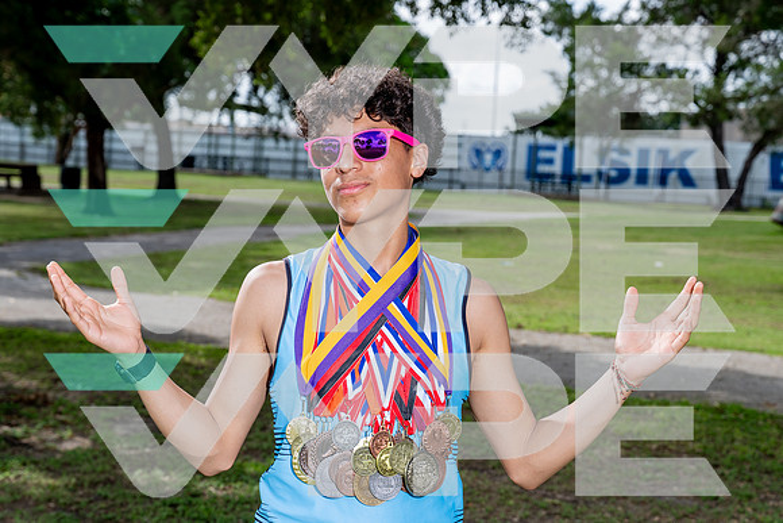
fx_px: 1444
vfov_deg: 20.5
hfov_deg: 30.3
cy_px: 262
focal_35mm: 66
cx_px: 392
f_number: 5.6
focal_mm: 61
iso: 100
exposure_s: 1/250
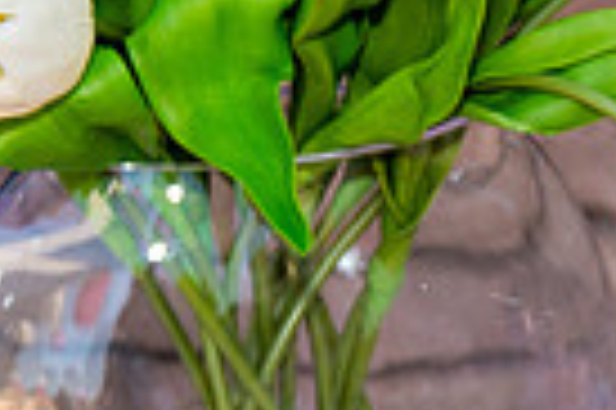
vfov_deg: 5.3
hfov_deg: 7.9
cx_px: 1039
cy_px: 629
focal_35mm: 254
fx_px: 4341
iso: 200
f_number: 6.3
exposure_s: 1/100
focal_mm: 60
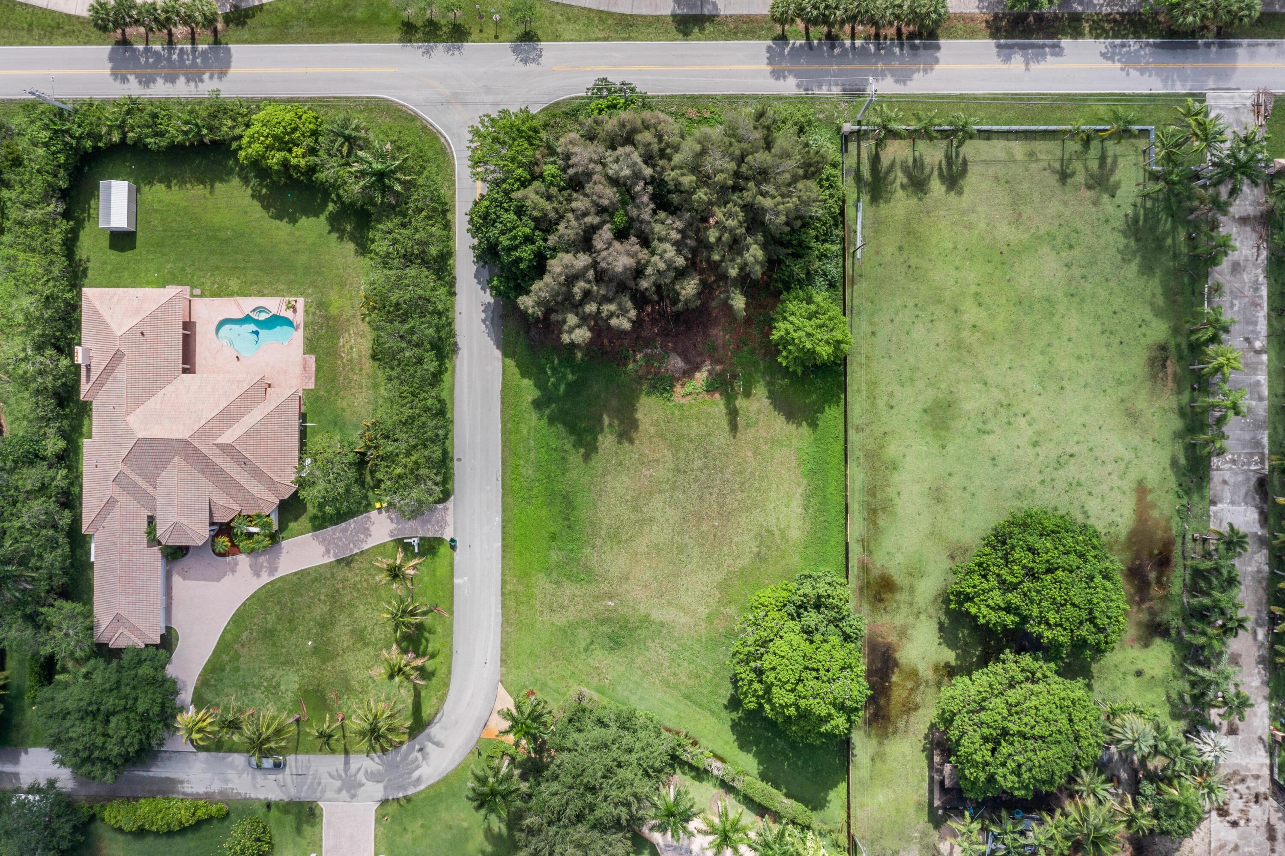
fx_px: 999
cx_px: 642
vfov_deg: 46.4
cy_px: 428
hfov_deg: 65.5
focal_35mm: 28
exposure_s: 1/200
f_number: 8
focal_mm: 10.26
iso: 100
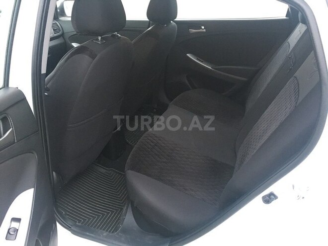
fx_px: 275
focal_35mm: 29
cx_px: 164
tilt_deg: -25.5
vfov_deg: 48.2
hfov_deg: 61.7
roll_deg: -0.4
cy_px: 123
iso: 200
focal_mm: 4.15
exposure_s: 1/25
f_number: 2.2
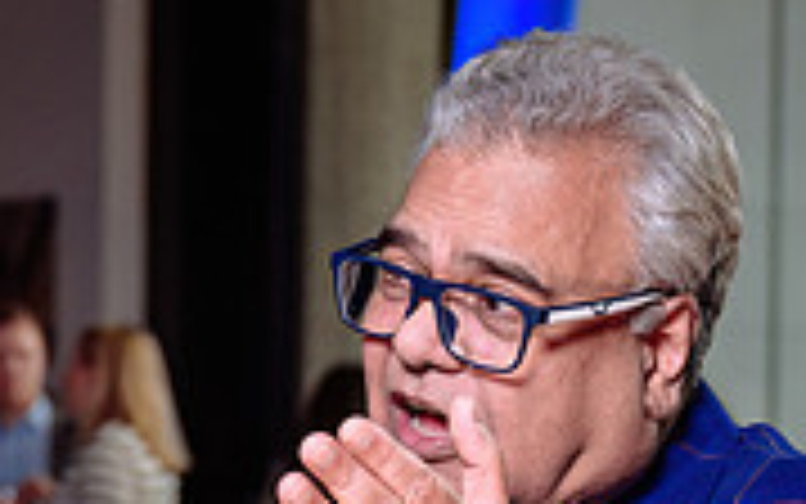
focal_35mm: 132
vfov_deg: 9.9
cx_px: 142
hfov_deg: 15.7
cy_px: 480
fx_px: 2900
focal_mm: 35
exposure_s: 1/125
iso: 500
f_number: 2.8
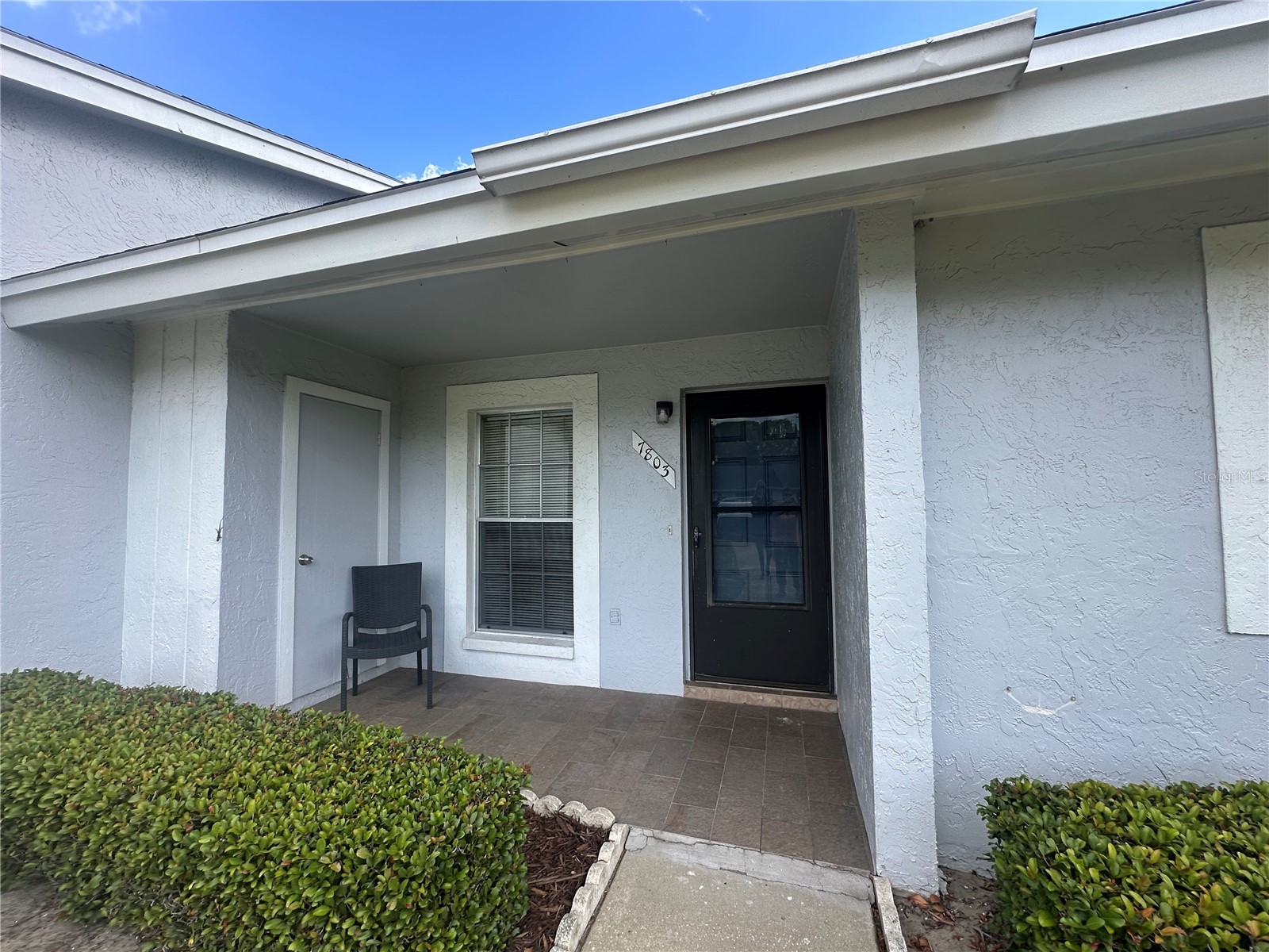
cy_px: 476
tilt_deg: +2.5
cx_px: 634
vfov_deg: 85.7
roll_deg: +0.1
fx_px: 513
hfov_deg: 102.1
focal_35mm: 14
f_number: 2.2
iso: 40
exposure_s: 1/412
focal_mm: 2.22
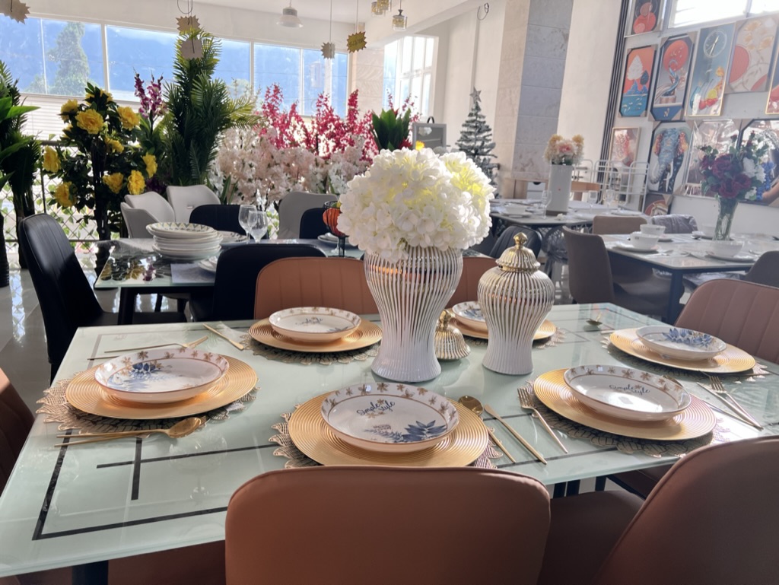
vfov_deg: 53.1
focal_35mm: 26
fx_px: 585
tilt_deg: -14.5
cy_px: 292
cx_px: 390
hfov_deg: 67.3
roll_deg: -3.2
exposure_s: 1/121
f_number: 1.5
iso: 64
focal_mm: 5.7
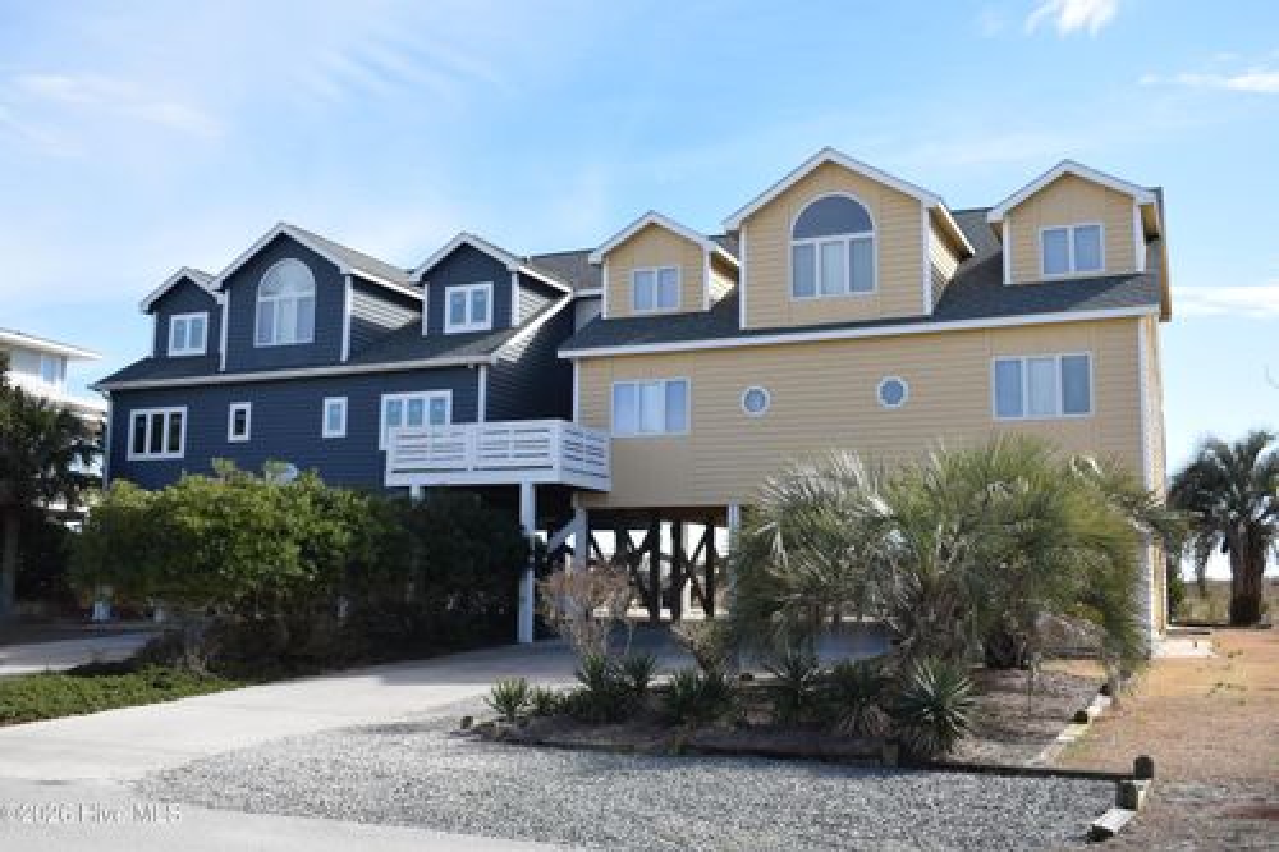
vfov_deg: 38.3
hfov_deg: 55.1
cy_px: 426
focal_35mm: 34
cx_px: 640
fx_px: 1225
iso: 100
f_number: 8
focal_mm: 23
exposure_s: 1/200
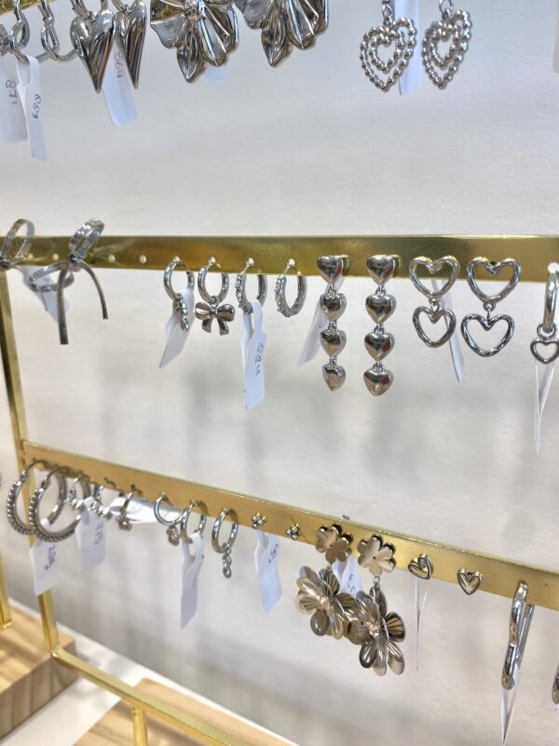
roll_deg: +1.5
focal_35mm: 26
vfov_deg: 67.3
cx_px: 280
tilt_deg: -14.0
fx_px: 560
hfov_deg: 53.1
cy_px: 373
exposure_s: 1/120
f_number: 1.8
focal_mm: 4.25
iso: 32
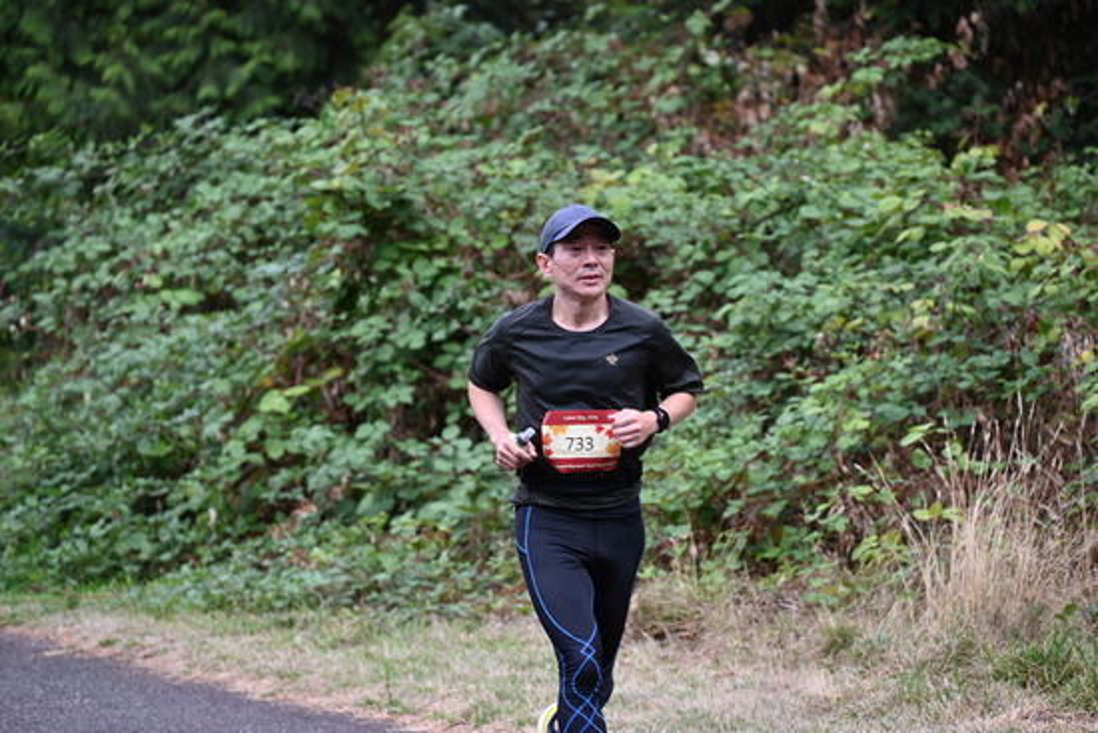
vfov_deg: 6.9
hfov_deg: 10.3
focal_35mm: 200
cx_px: 549
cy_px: 366
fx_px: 6101
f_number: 6.3
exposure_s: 1/250
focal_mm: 200
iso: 640
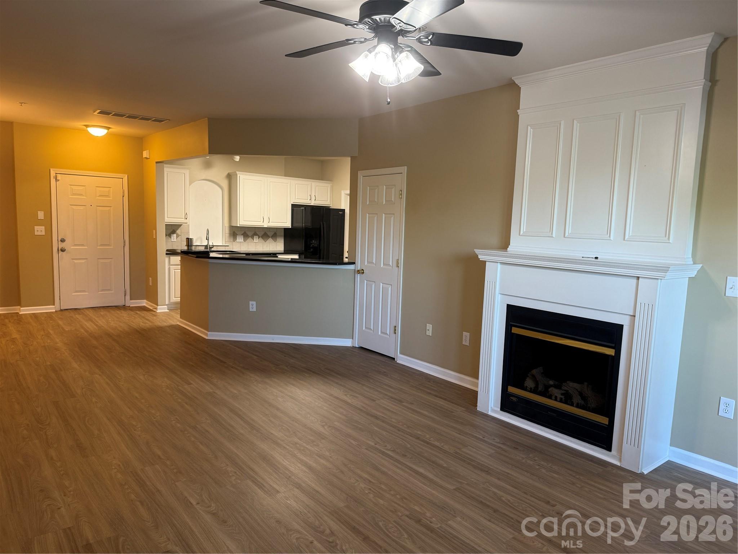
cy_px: 277
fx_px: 512
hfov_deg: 71.6
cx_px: 369
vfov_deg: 56.8
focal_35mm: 24
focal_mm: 6.76
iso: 125
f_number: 1.78
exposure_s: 1/60
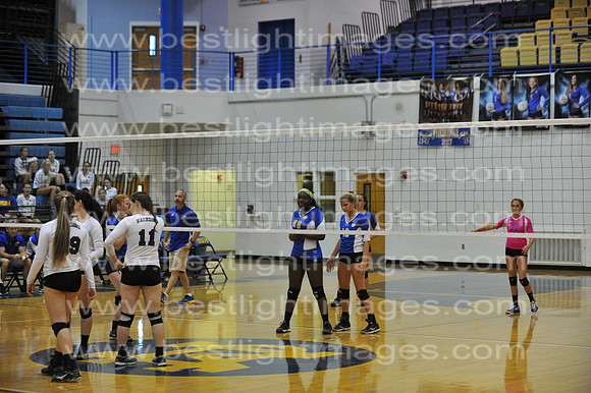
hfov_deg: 14.7
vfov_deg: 9.8
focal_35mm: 140
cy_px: 196
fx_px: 2297
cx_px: 296
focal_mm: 140
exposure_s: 1/800
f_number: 3.2
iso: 8000
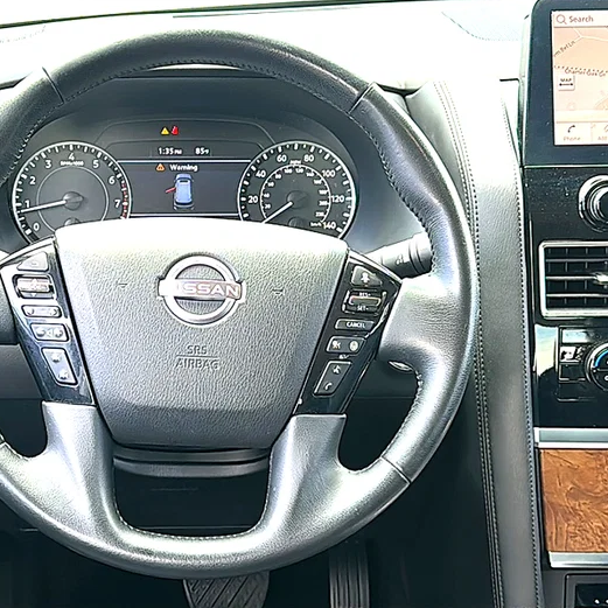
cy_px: 303
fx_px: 1133
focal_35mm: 57
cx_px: 208
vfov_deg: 30.0
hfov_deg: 29.9
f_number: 1.78
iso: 64
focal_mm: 6.86
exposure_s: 1/92
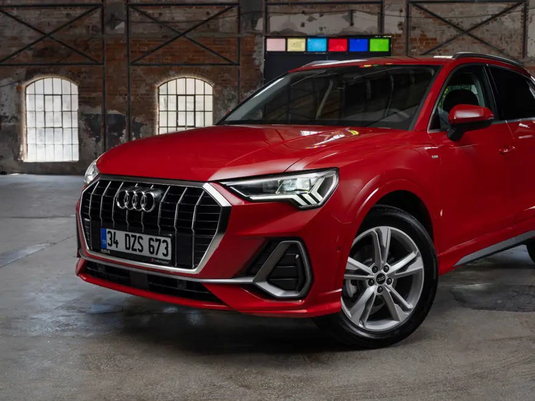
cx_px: 268
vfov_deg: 29.7
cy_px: 200
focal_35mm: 49
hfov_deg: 38.9
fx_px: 757
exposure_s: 1/2.5
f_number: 9
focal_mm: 62.4
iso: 100
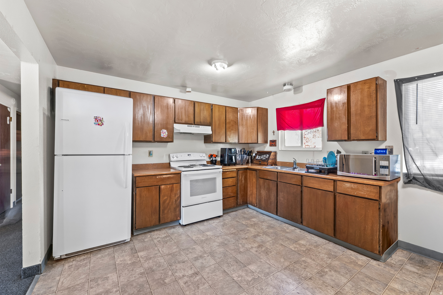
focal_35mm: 14
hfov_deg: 104.3
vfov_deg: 81.2
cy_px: 148
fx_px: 172
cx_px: 222
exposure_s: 1/1.25
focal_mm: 14
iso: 400
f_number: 9
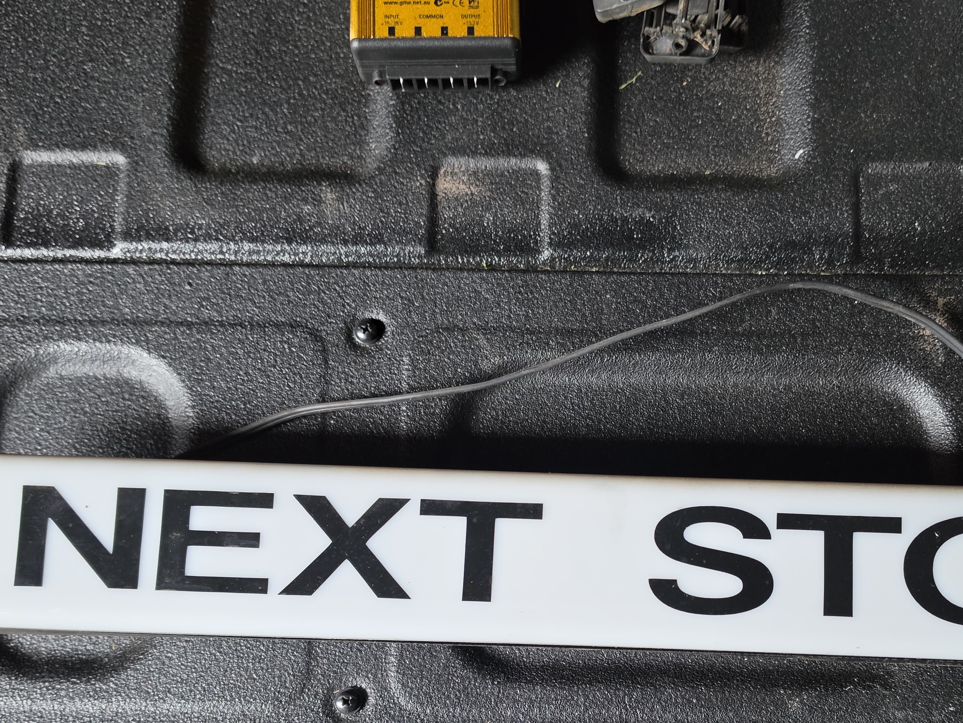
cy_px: 519
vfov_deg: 37.9
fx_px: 1029
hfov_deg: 49.6
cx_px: 606
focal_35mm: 37
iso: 320
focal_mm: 6.5
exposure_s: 1/120
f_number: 1.4
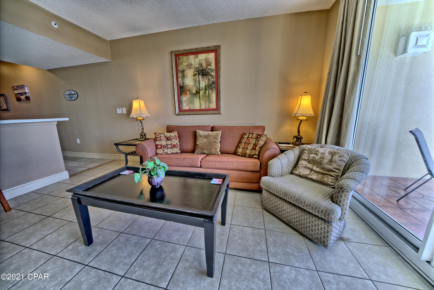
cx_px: 217
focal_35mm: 12
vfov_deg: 90.0
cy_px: 145
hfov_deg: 112.6
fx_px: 145
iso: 200
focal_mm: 12
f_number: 19
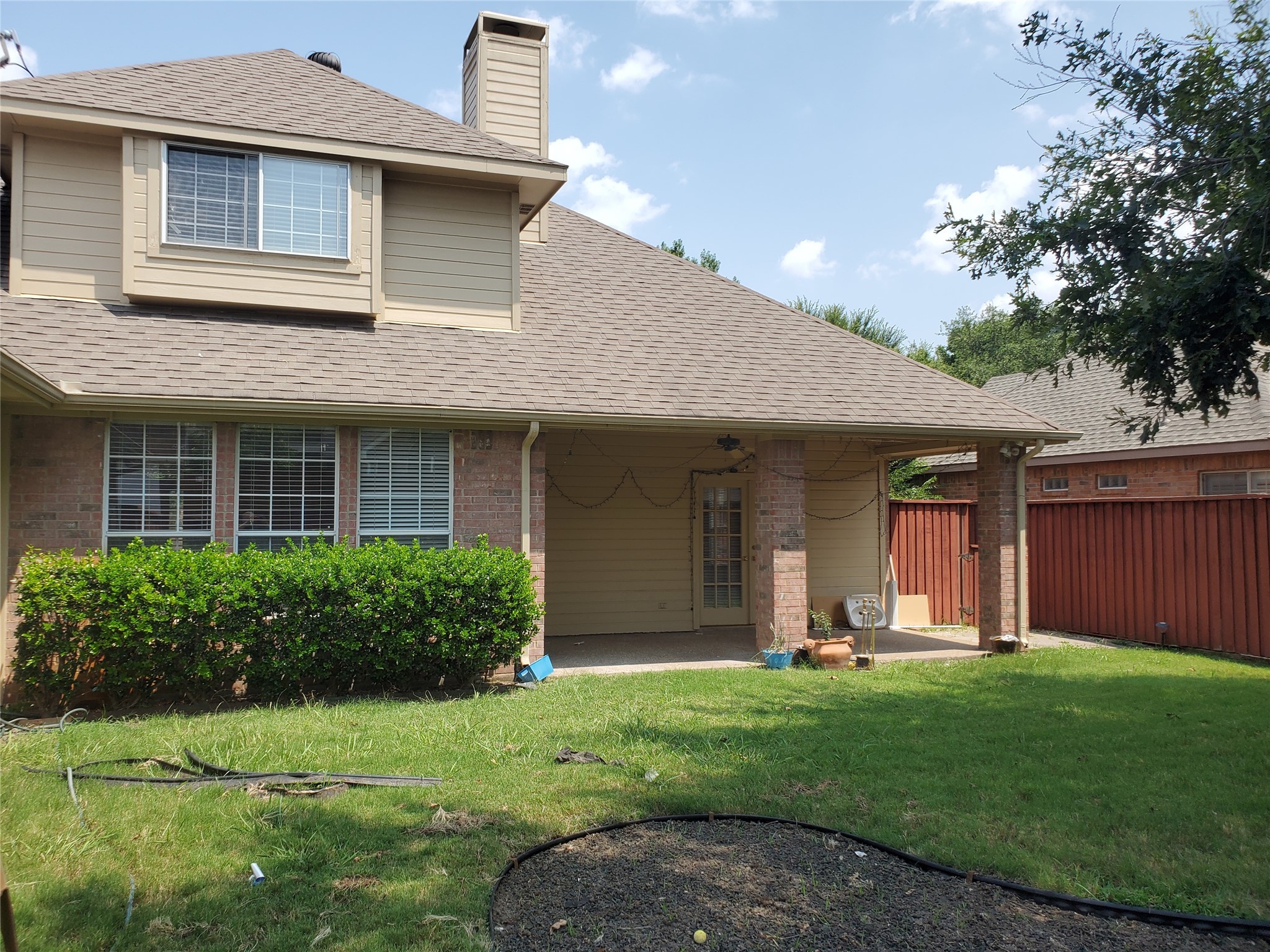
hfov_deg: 67.3
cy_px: 476
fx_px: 954
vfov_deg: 53.1
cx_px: 635
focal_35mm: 26
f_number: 2.4
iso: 50
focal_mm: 4.3
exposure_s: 1/1108
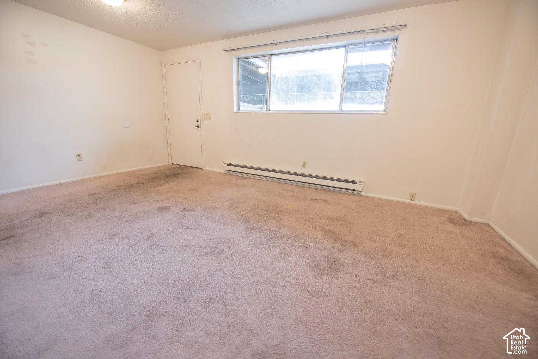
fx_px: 209
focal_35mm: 14
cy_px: 180
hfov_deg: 104.2
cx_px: 269
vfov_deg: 81.3
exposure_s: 1/50
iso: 1000
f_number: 3.5
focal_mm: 14
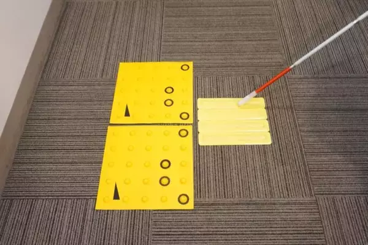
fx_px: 307
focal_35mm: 30
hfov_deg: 61.9
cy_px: 122
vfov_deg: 43.6
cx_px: 184
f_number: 4
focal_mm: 20
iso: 800
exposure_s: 1/30
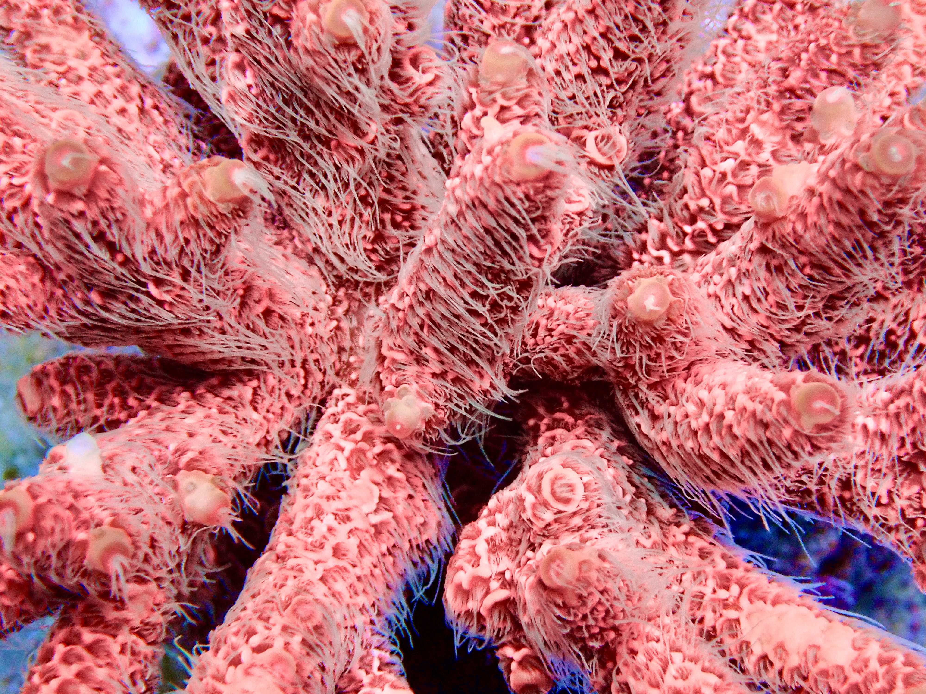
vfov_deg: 16.8
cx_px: 463
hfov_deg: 22.3
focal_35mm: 88
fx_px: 2354
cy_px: 347
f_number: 6.3
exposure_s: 1/160
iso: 500
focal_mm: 15.66
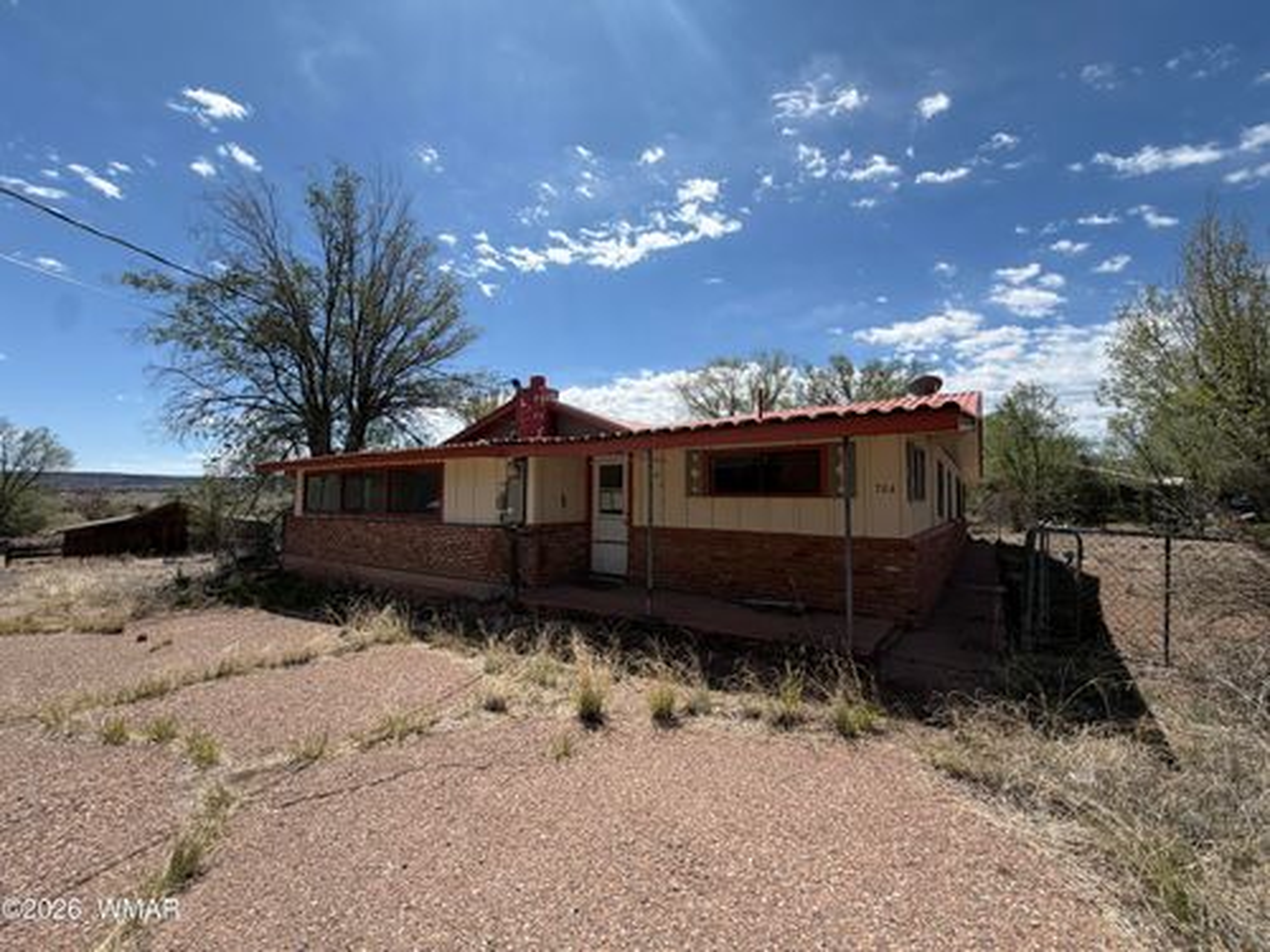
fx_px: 514
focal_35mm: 14
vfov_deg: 85.7
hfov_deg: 102.1
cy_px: 476
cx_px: 635
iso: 20
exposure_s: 1/876
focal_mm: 2.22
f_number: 2.2
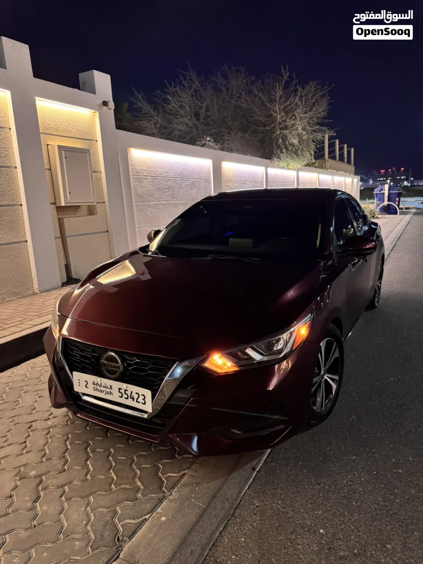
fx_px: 391
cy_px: 282
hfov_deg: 56.8
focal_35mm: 24
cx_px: 212
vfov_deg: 71.6
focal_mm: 6.76
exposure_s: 1/33
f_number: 1.78
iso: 800
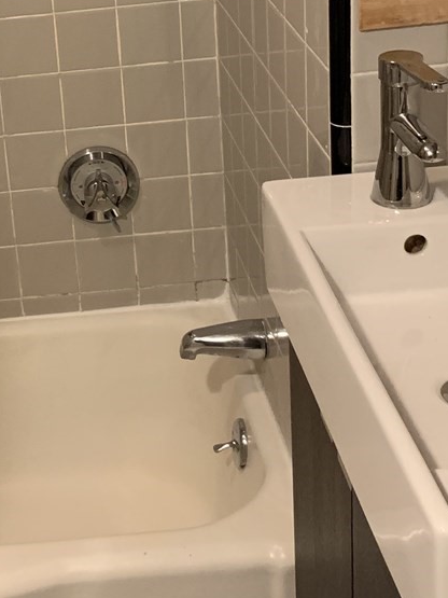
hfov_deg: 19.9
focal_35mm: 72
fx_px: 1243
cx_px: 24
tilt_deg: -19.7
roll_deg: +6.0
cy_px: 105
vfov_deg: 26.4
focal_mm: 4.25
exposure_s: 1/40
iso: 320
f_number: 1.8
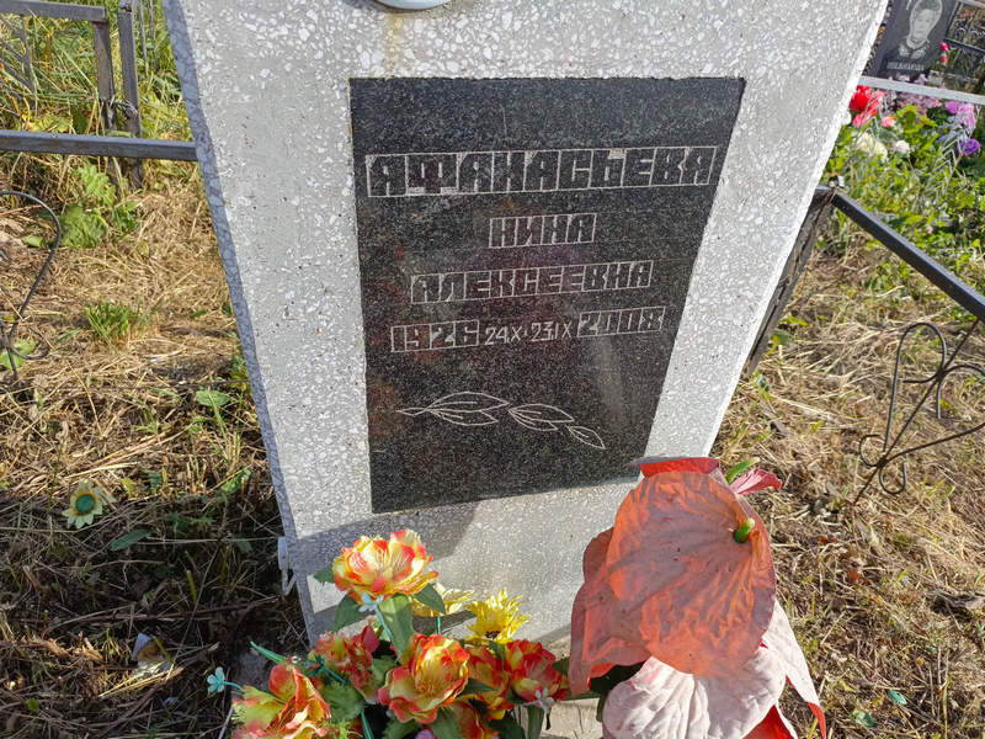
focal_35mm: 25
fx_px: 711
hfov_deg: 69.4
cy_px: 370
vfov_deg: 54.9
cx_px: 492
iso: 116
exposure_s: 1/612
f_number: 1.69
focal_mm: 4.76
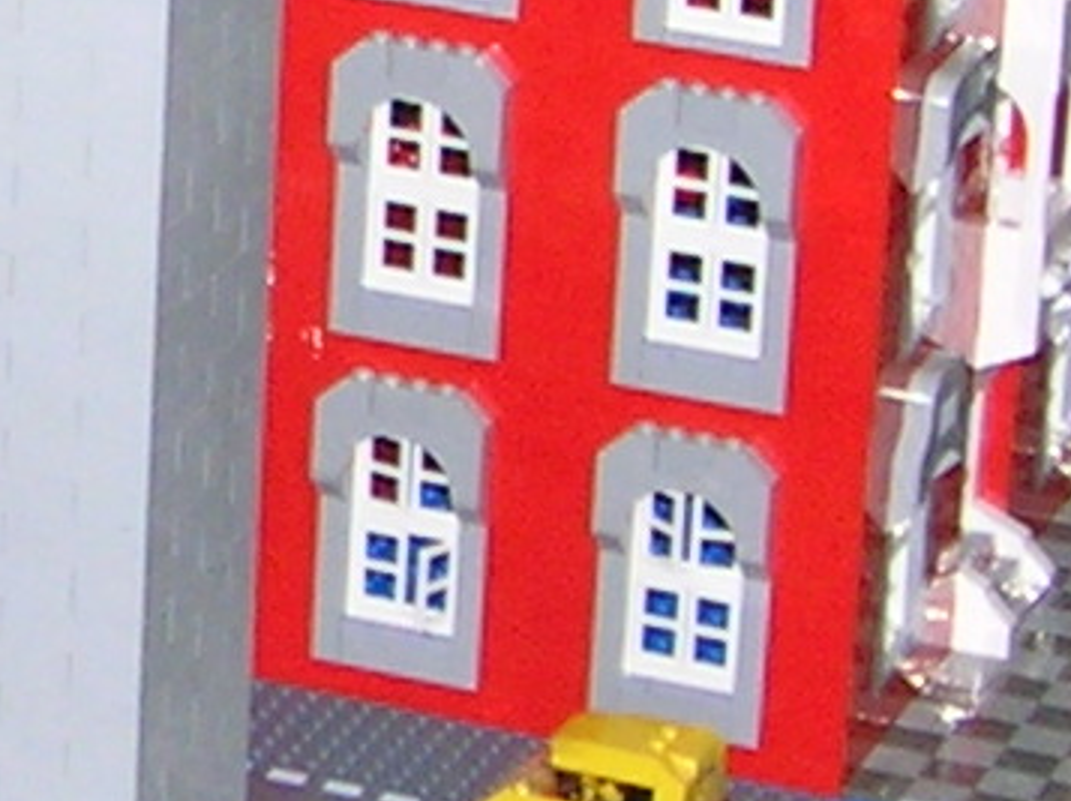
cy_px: -96
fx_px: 6738
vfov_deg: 6.8
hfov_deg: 8.9
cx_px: -561
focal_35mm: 218
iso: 103
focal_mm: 5.7
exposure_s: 1/60.1
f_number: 2.9
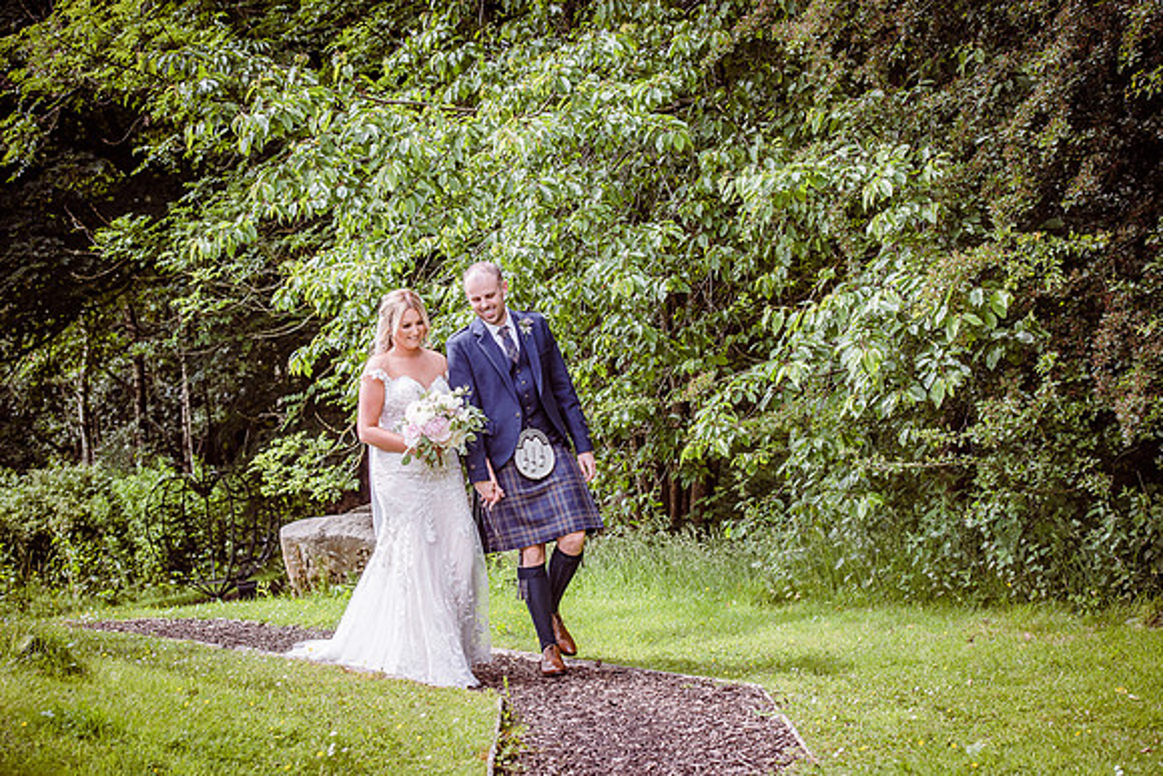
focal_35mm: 75
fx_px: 2423
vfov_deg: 18.2
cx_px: 582
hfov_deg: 27.0
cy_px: 388
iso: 250
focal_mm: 75
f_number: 4.5
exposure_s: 1/1250
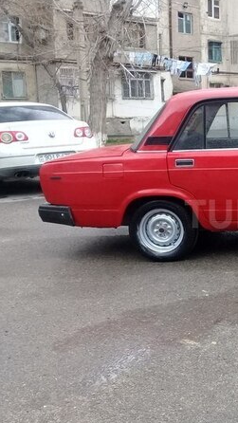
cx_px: 282
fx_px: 561
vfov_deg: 41.3
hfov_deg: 22.2
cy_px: 214
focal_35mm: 50
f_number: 2.2
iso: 80
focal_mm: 3.3
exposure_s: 1/100
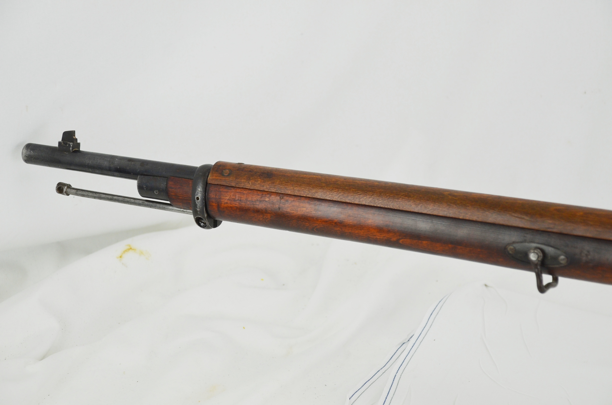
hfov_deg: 23.4
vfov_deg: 15.6
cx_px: 306
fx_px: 1476
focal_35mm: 87
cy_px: 202
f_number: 5
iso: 500
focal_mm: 58
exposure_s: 1/250
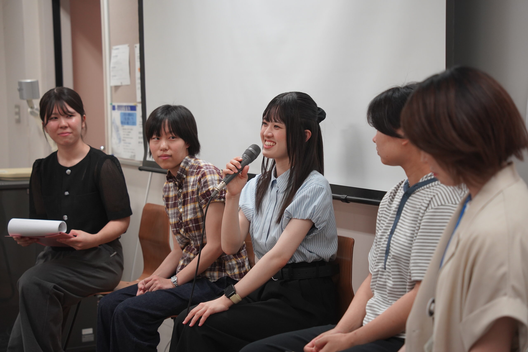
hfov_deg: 23.1
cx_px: 264
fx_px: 1291
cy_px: 176
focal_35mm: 88
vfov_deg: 15.5
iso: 1250
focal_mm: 88
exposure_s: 1/160
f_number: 4.5
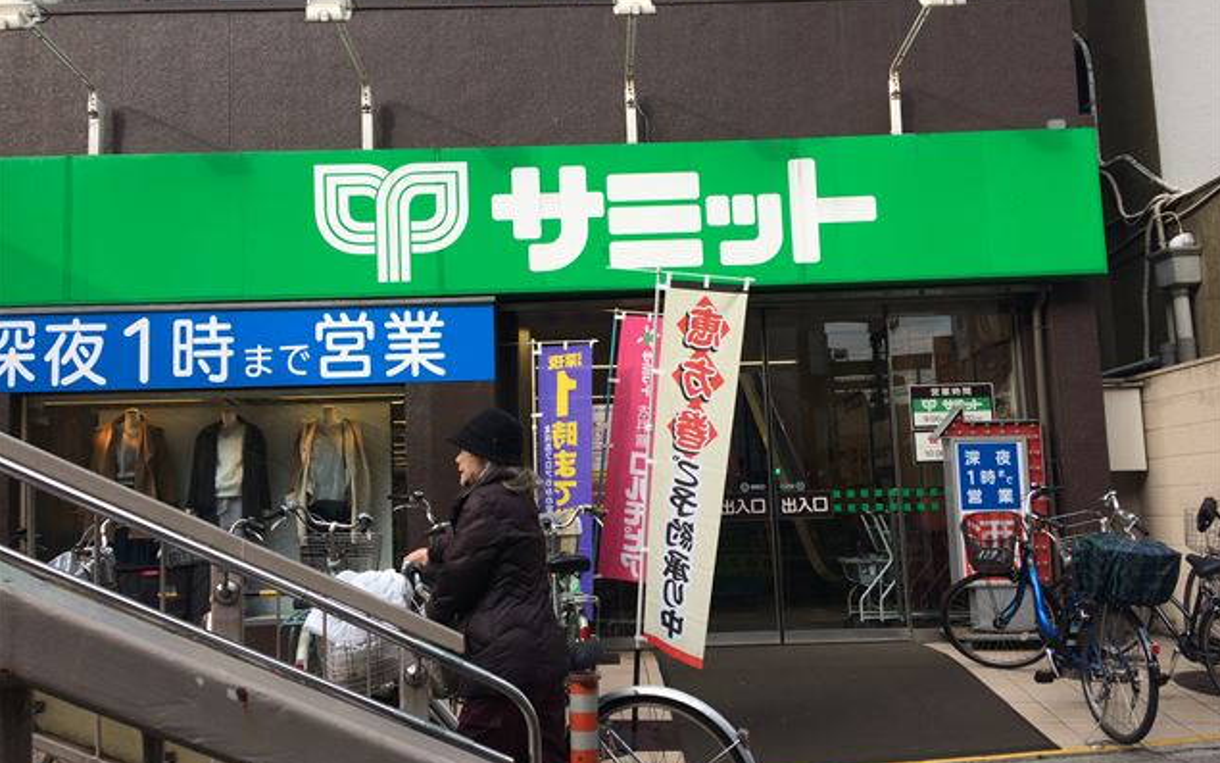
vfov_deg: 40.6
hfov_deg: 61.2
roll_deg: +1.8
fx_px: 1031
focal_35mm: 31
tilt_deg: +3.4
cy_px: 407
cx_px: 611
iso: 32
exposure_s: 1/519
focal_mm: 4.15
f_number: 2.2
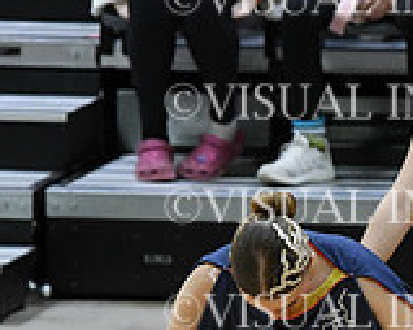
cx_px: 540
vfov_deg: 1.8
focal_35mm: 875
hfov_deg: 2.2
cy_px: 259
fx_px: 10689
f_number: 4
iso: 4000
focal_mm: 170
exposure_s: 1/400
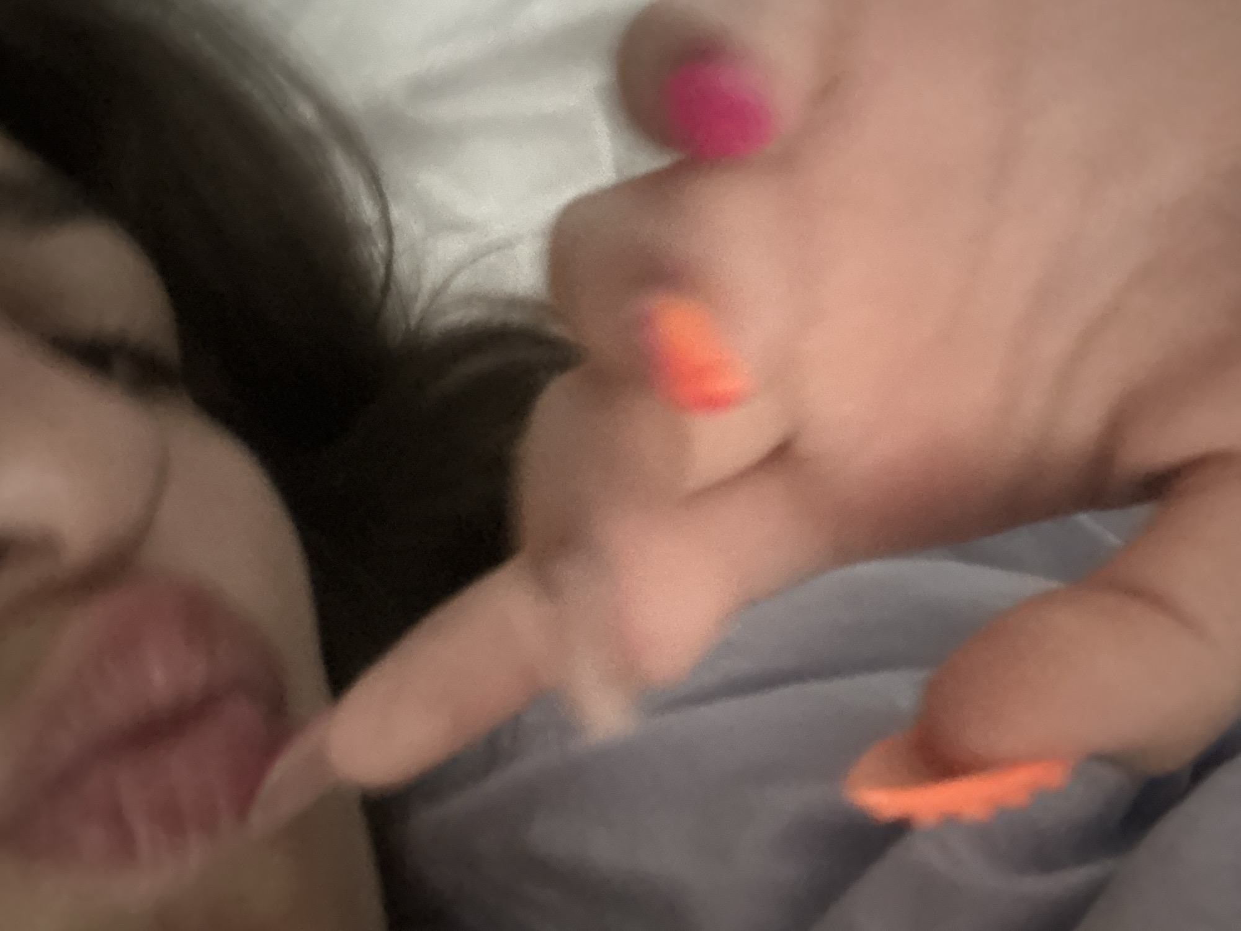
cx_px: 620
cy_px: 466
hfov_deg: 60.0
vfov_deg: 46.8
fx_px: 1076
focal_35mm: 30
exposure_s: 1/15
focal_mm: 2.69
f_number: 1.9
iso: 1250
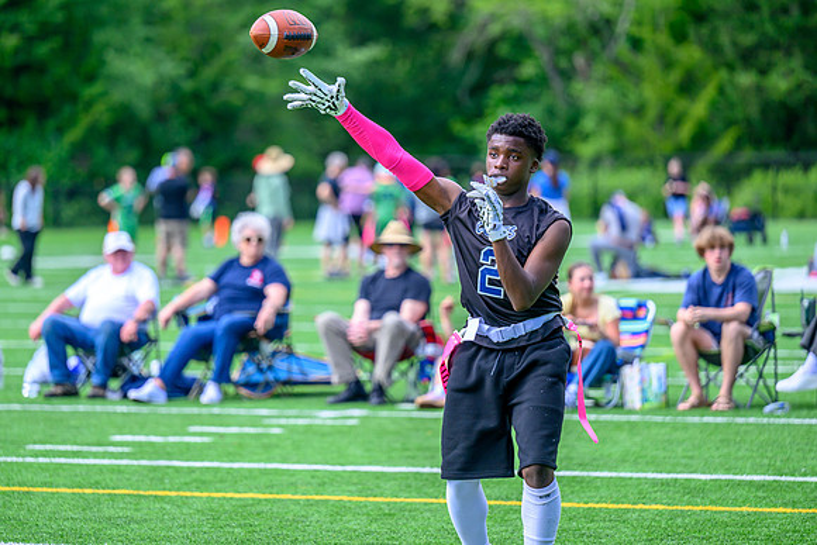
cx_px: 380
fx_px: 4441
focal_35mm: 196
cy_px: 259
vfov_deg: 7.0
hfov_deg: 10.5
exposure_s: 1/2000
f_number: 2.8
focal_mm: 170
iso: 320
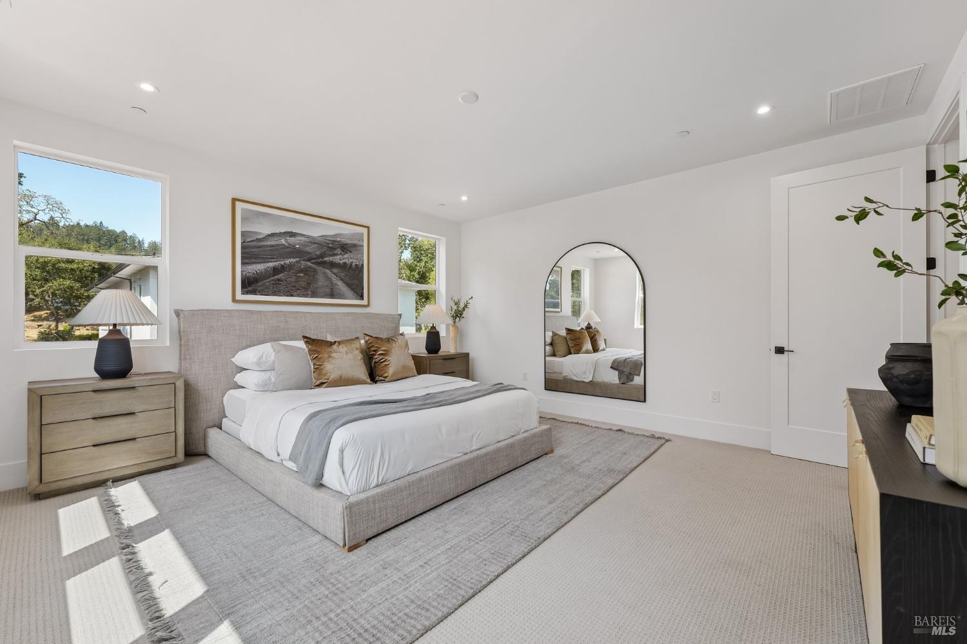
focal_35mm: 14
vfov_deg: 81.2
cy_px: 322
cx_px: 484
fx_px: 376
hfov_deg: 104.3
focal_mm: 14
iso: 640
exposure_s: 1/100
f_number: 8
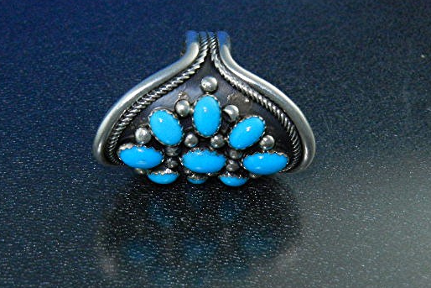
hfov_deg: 23.1
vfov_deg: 15.5
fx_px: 1054
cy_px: 150
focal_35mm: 88
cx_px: 205
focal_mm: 12.2
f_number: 8.2
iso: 800
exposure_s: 1/30
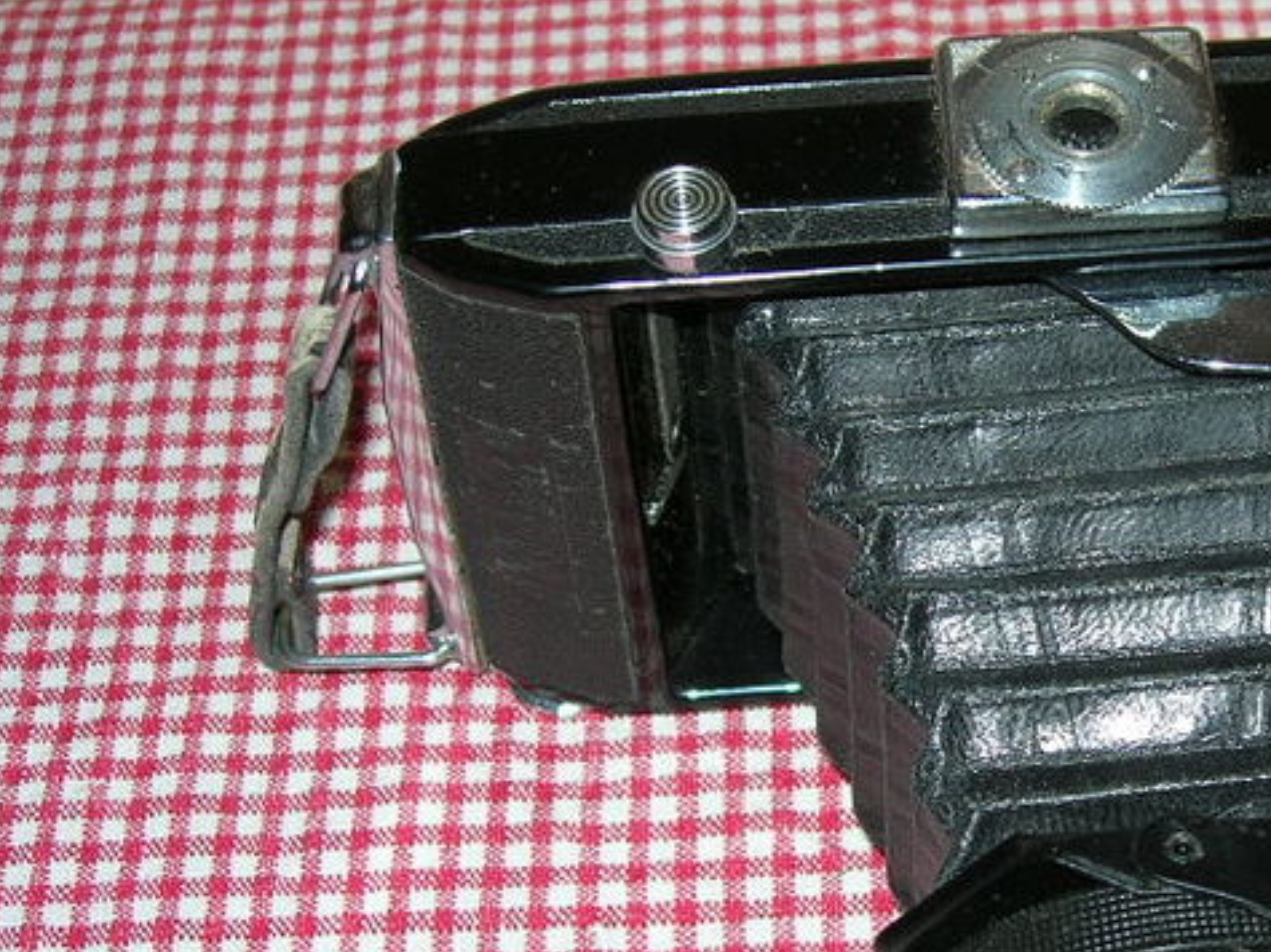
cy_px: 652
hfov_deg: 23.7
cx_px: 1156
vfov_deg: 18.4
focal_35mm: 80
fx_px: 2937
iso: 64
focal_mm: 7.8
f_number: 2.8
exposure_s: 1/60.1
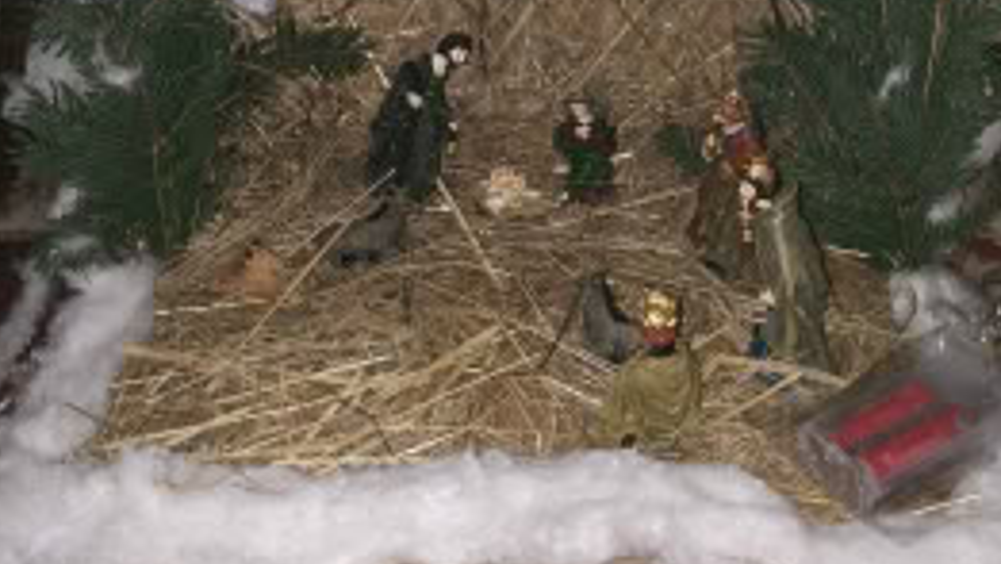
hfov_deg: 50.5
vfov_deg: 28.9
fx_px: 1062
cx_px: 491
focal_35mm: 40
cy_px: 88
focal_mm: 3.94
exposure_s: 1/33
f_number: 1.9
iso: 250
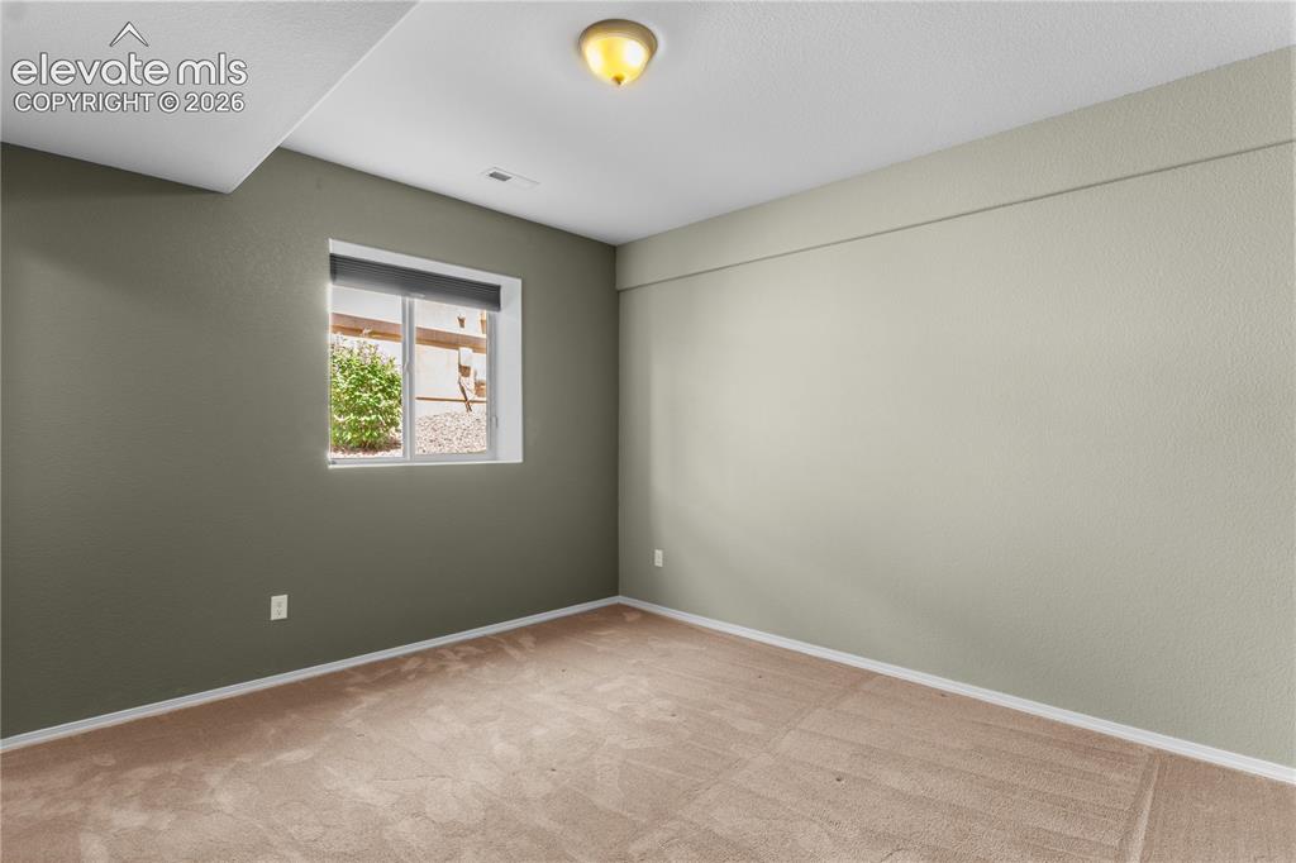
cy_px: 432
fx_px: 632
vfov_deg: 68.7
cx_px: 648
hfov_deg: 91.5
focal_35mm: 18
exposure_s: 1.6
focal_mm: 11.7
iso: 320
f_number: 8
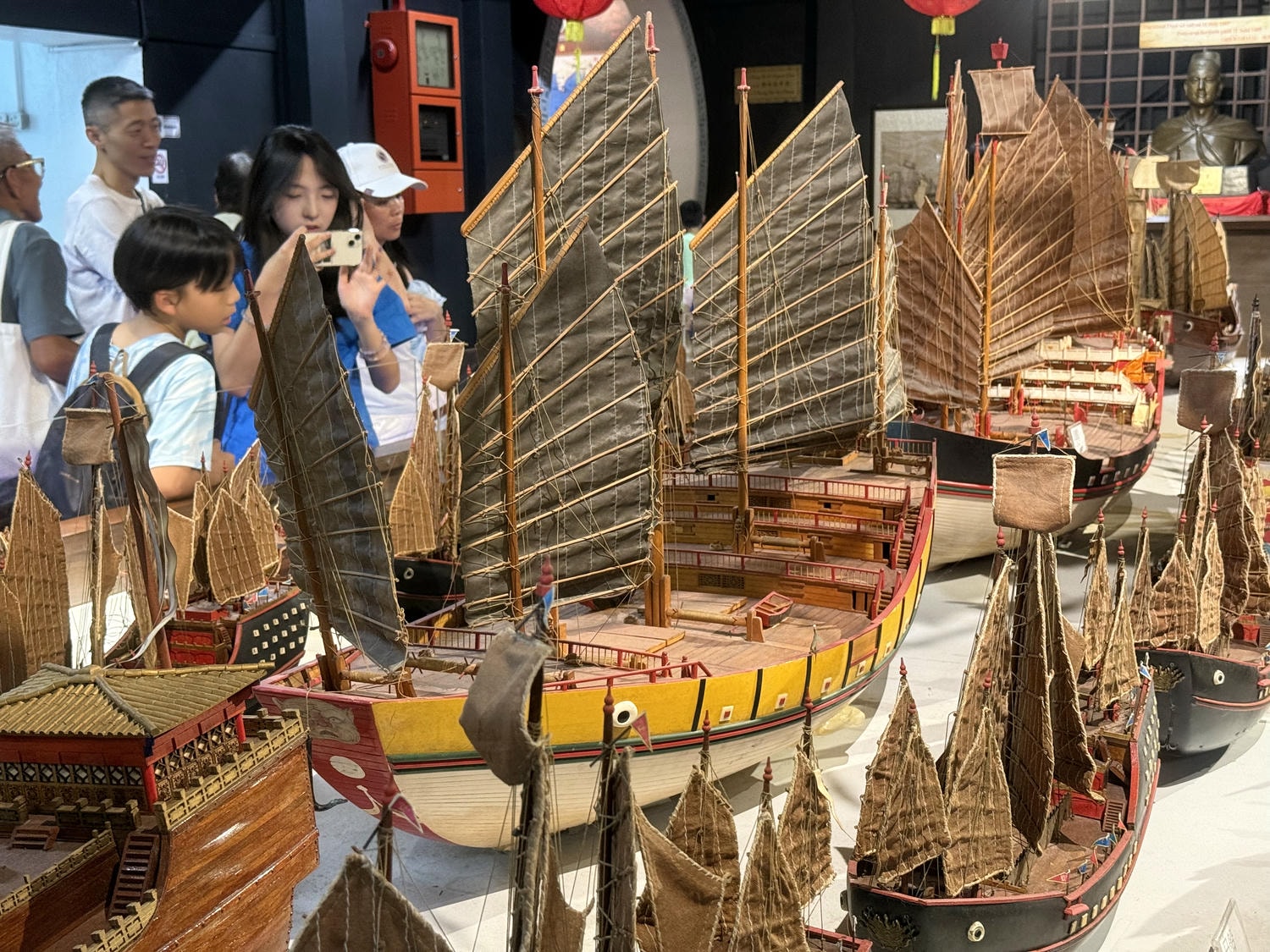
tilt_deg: -9.1
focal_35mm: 48
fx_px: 1761
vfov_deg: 30.3
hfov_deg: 39.7
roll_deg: +0.7
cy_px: 476
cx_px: 635
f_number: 1.78
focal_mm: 6.76
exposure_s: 1/33
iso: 320
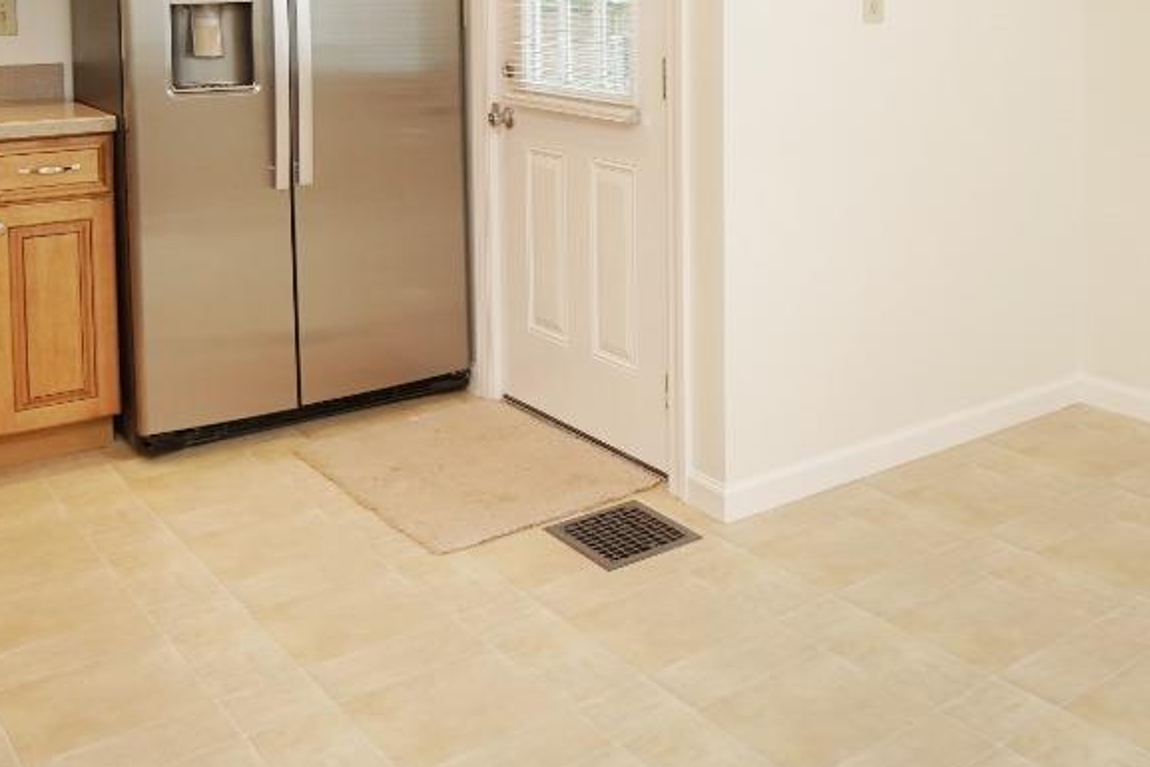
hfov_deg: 46.4
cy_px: 22
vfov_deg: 31.9
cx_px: 956
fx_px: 1246
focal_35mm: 39
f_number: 4
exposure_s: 1/60
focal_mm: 10
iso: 200
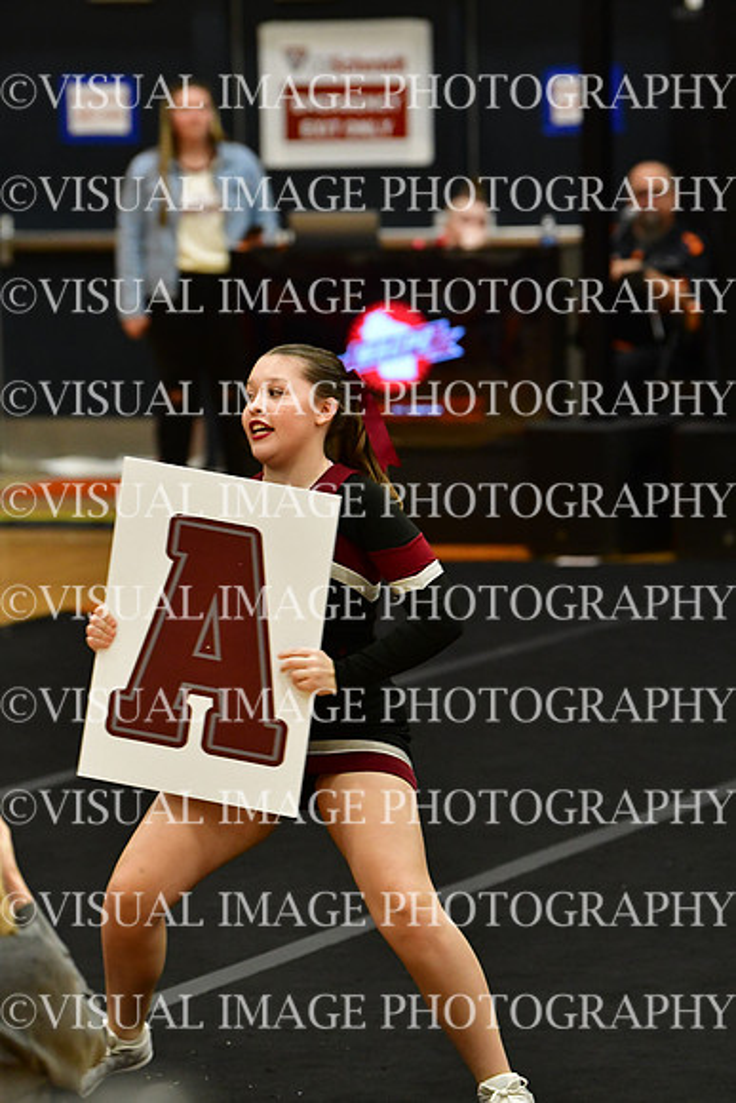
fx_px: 7355
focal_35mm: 240
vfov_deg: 8.6
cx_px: 368
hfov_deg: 5.7
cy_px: 552
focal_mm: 160
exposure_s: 1/500
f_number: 4
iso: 4000
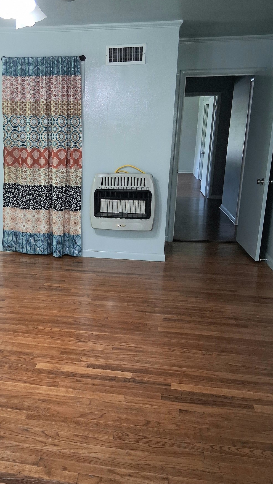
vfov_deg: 59.5
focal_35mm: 33
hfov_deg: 34.8
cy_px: 234
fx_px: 425
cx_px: 67
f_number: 1.8
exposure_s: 1/50
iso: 320
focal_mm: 3.98
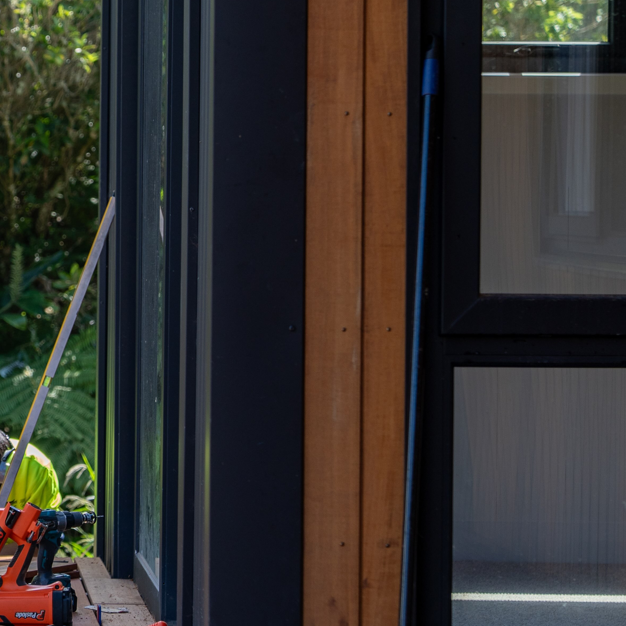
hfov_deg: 11.6
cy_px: 306
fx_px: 3008
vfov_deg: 11.9
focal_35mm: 147
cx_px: -178
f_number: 3.2
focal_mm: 59
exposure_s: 1/640
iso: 160
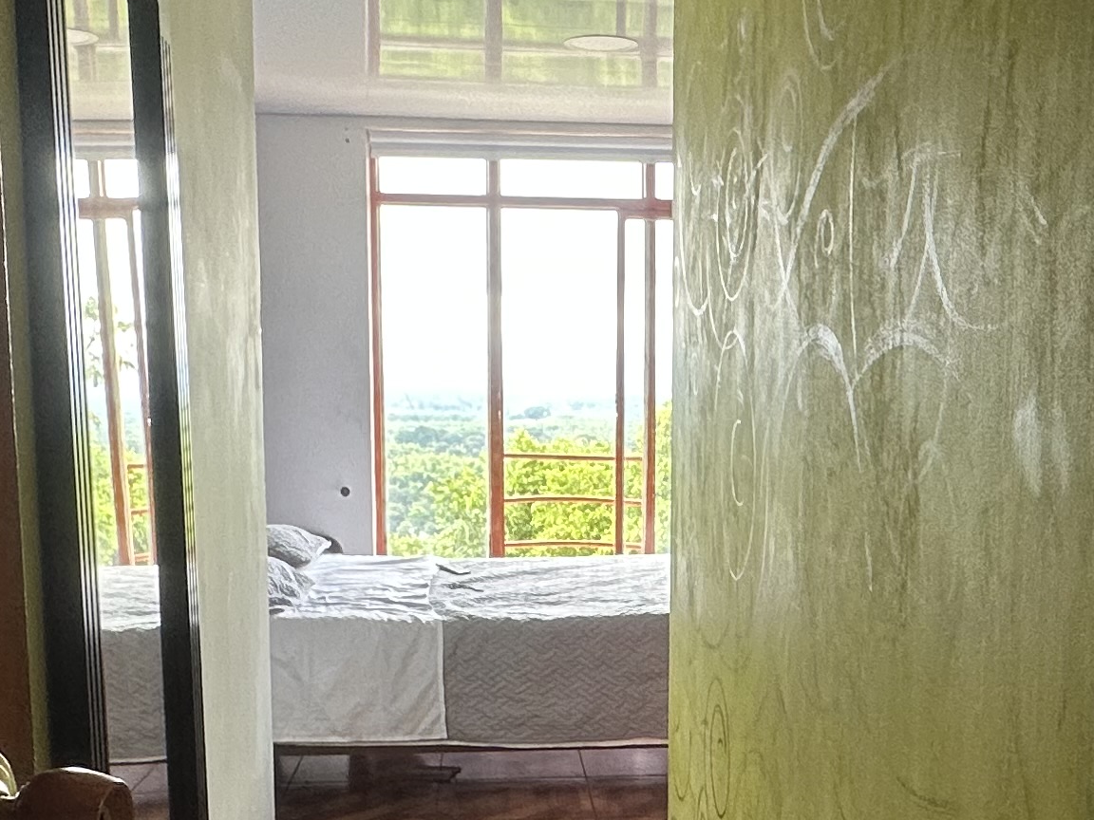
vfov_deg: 29.3
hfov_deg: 38.7
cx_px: 676
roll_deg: -0.4
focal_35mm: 49
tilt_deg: -7.6
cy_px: 600
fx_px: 1549
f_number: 2.2
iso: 80
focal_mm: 2.22
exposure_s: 1/99
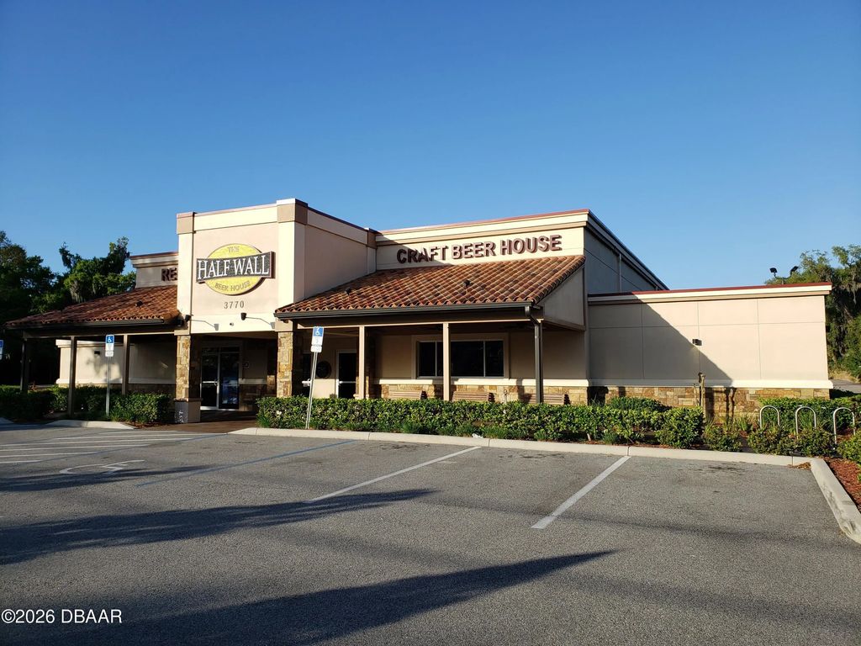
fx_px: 647
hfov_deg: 67.3
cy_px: 323
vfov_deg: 53.1
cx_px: 430
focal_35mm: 26
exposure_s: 1/1126
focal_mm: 4.3
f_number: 2.4
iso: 50
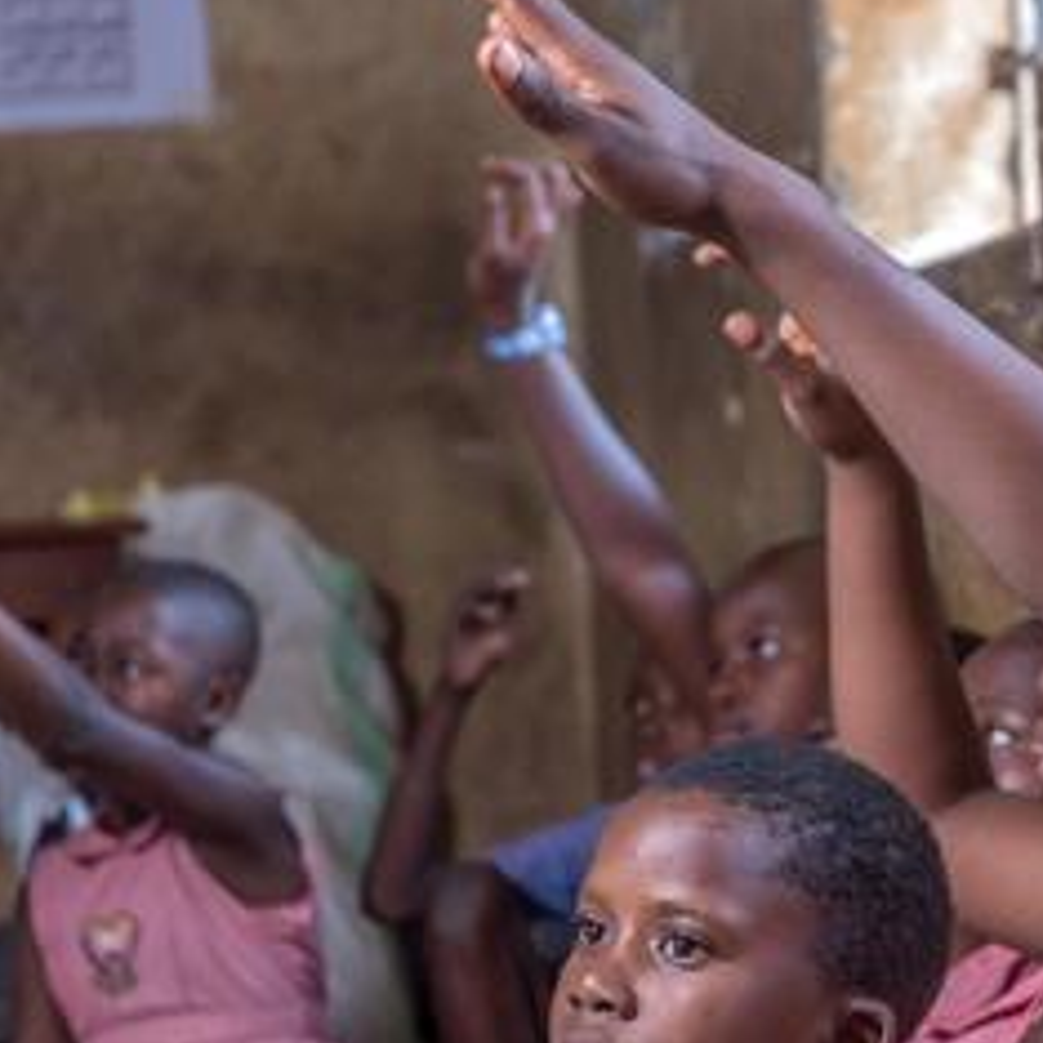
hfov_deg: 11.1
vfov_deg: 11.1
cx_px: 816
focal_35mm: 157
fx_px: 5352
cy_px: 805
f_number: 3.5
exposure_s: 1/125
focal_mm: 60
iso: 200
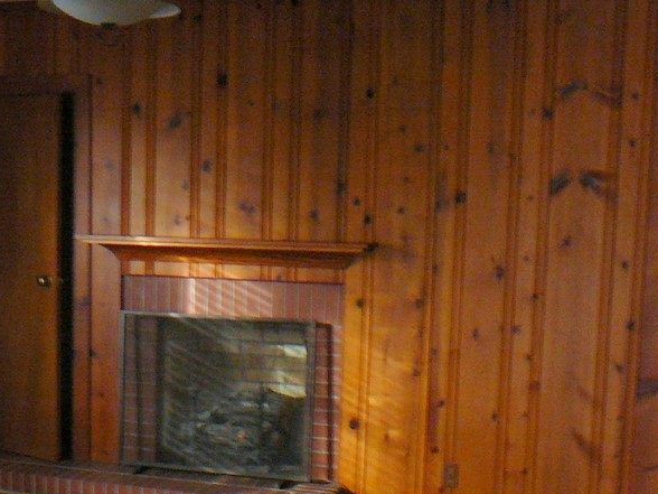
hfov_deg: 31.4
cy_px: 411
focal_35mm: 61
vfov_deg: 23.6
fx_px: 1160
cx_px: 207
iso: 200
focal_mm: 5.2
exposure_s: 1/8
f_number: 2.8
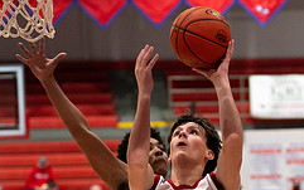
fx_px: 1625
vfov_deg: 6.7
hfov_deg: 10.7
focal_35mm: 196
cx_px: 233
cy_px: 242
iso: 4000
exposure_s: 1/1000
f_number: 2.8
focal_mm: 80
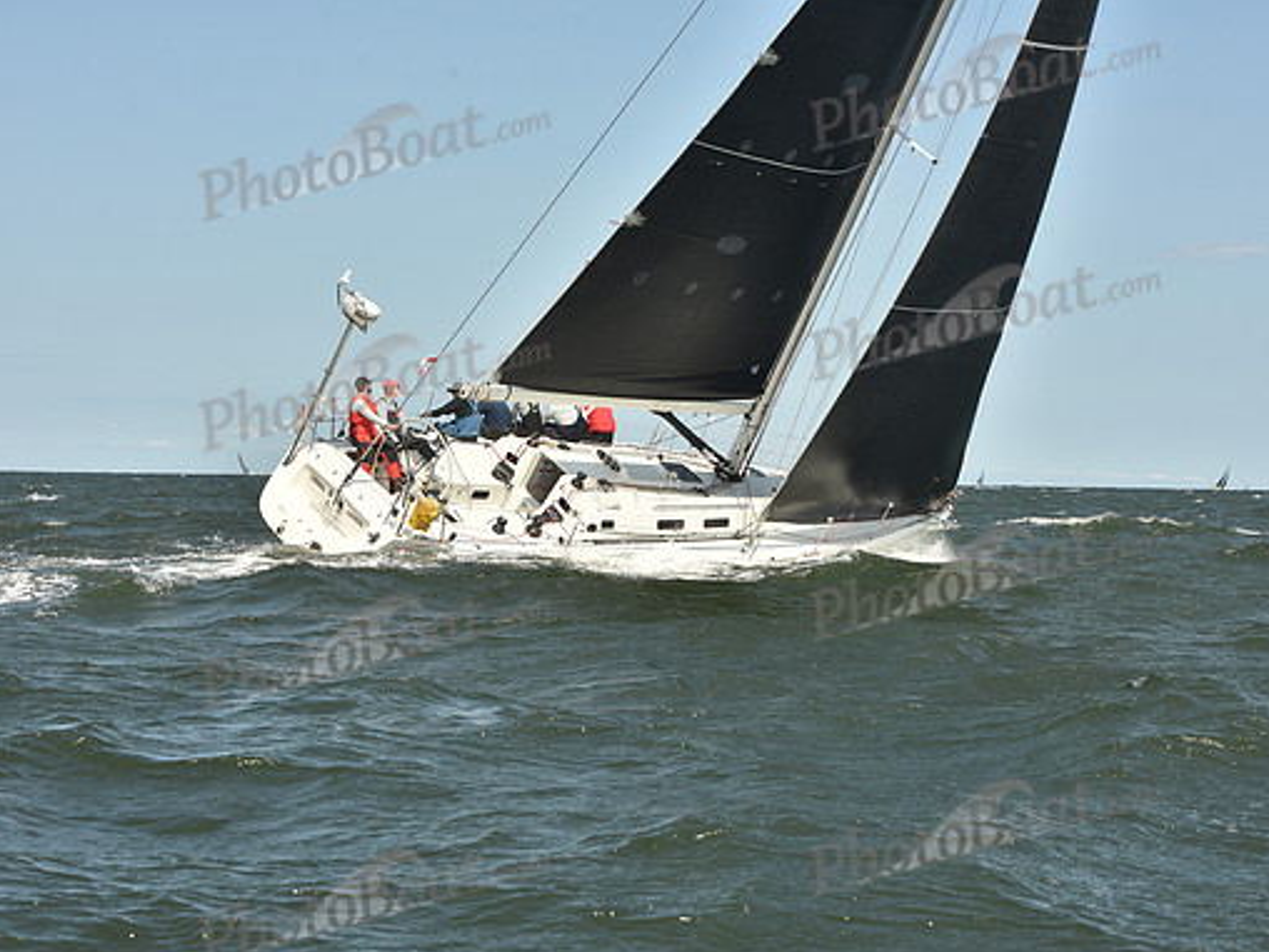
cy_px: 481
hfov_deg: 21.8
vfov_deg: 16.4
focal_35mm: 90
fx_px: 3299
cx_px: 682
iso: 250
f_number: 9
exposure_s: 1/800
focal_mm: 82
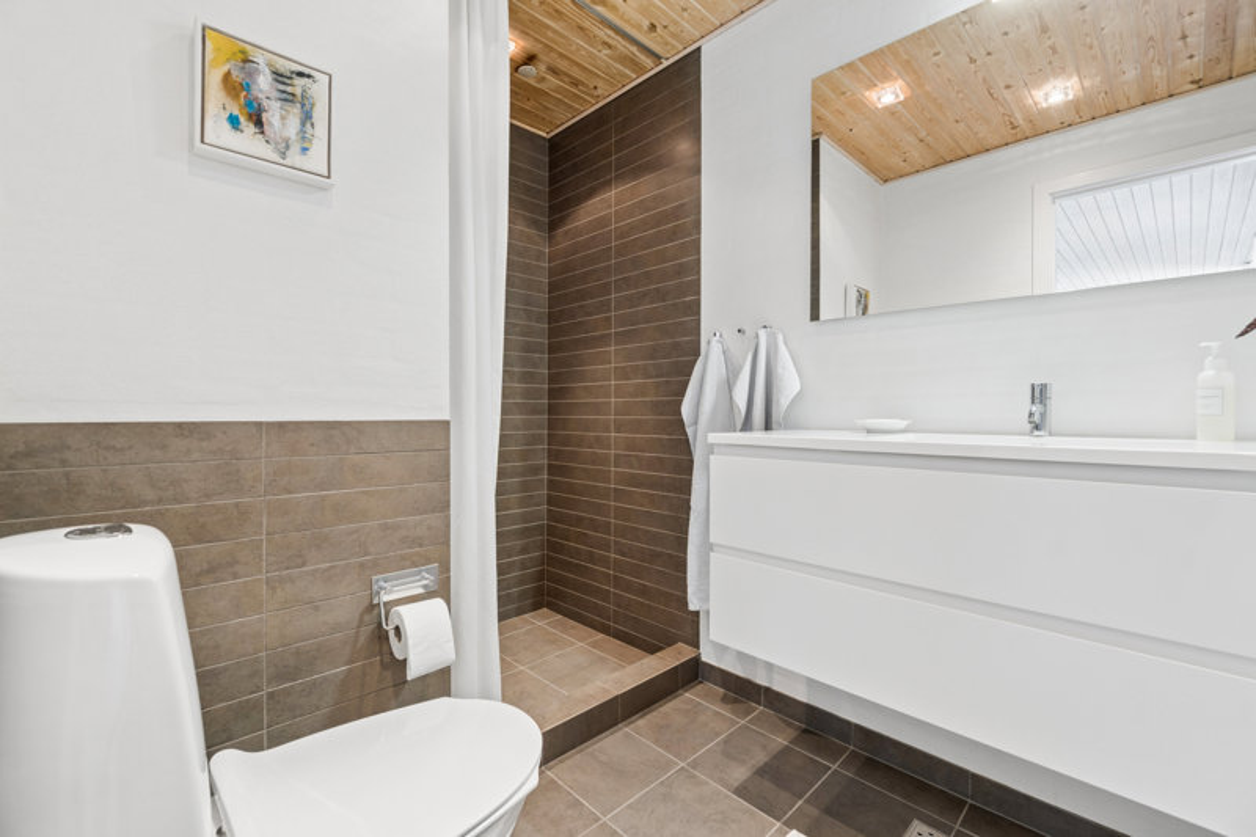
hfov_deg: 100.4
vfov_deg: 77.3
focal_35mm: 15
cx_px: 628
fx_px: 523
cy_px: 418
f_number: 8
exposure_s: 1/4
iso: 200
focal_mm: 10
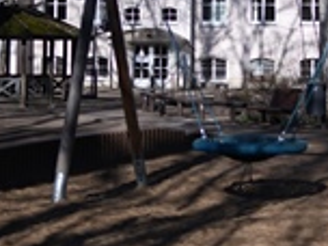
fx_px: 1080
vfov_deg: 12.8
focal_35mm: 114
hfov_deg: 17.1
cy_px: 0
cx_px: 261
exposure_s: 1/6400
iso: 100
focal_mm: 35
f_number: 1.8
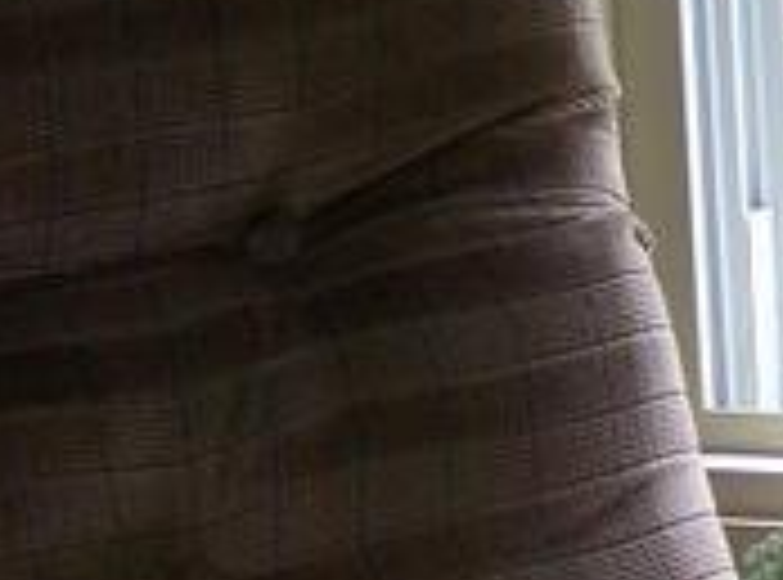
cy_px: 477
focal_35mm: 112
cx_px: 882
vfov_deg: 13.1
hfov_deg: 17.0
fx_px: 2523
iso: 151
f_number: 2.8
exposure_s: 1/64
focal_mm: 6
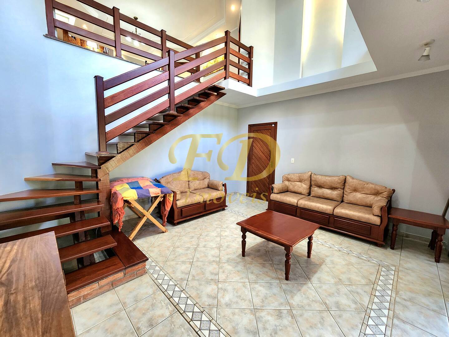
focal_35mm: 13
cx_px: 224
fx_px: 169
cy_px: 168
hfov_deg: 106.2
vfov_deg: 89.9
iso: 250
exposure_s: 1/60.2
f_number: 2.2
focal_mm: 2.2
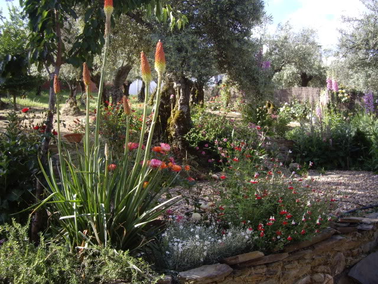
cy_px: 142
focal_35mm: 38
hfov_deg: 49.0
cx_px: 189
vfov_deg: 37.7
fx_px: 415
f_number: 2.8
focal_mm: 7.9
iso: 64
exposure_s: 1/200
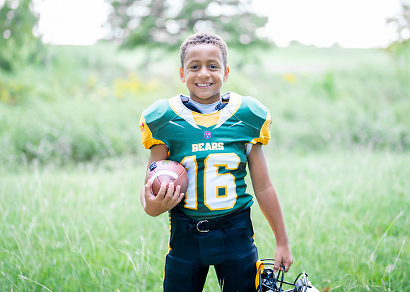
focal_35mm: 60
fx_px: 701
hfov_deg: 32.6
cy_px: 125
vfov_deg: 23.6
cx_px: 219
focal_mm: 50
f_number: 1.2
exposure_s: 1/1000
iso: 320
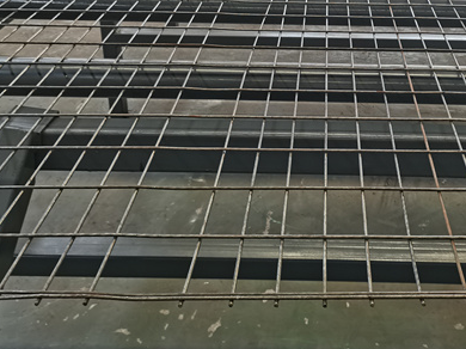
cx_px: 327
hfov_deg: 37.6
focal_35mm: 50
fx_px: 673
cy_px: 53
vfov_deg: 28.2
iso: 80
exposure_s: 1/120
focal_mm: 5.58
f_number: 1.8
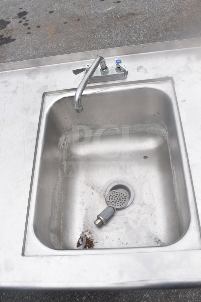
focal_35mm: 33
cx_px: 100
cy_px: 151
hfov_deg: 40.0
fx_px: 276
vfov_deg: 57.2
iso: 200
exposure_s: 1/160
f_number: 6.3
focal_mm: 22
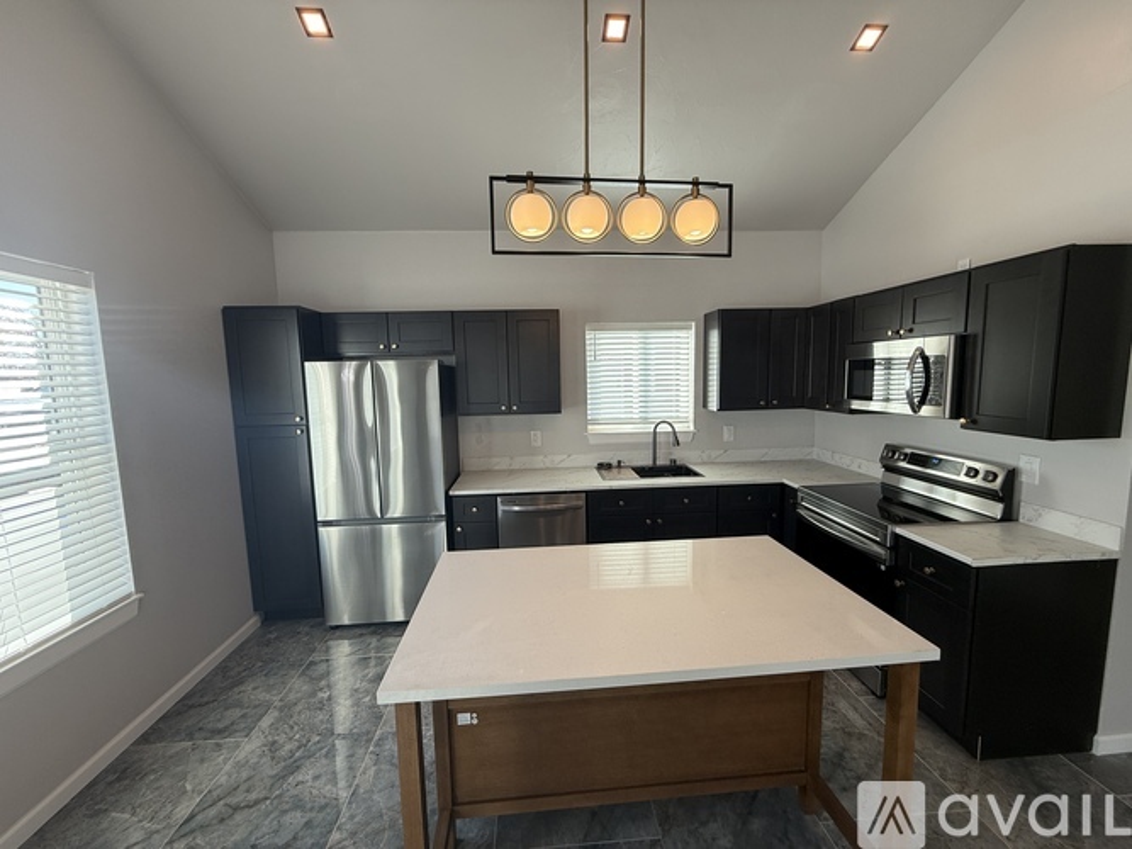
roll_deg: +1.1
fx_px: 458
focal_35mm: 14
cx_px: 566
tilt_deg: -6.2
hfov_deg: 102.1
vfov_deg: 85.7
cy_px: 424
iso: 64
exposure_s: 1/175
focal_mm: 2.22
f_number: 2.2
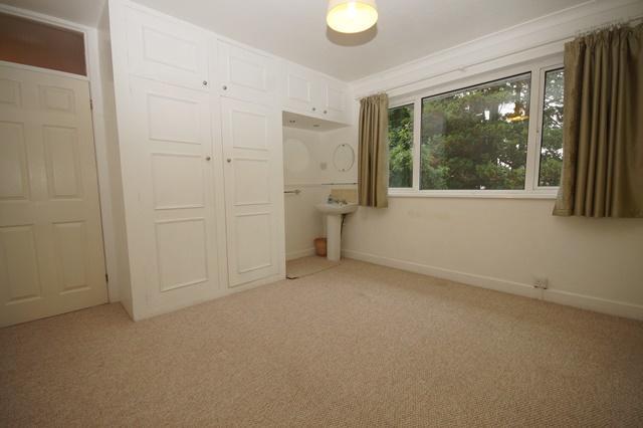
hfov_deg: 100.4
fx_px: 268
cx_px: 322
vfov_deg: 77.3
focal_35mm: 15
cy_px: 214
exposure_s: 1/60
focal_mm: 10
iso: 800
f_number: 6.3
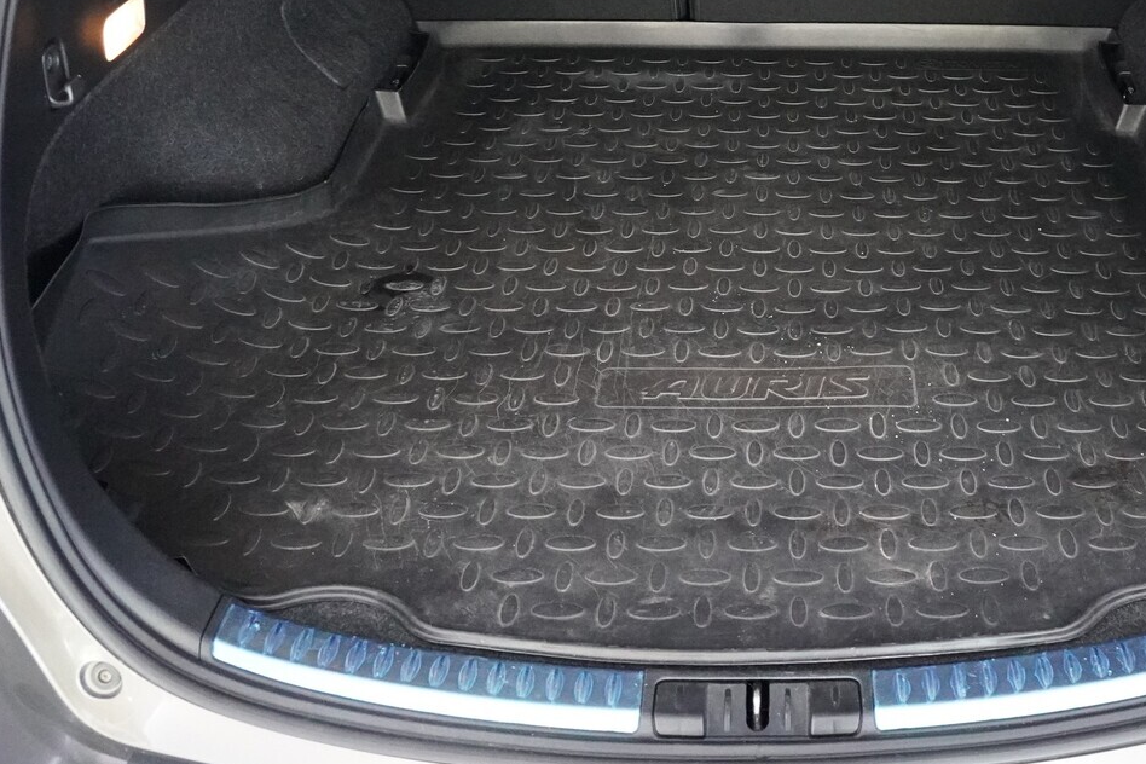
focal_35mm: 41
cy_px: 178
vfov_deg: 31.9
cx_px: 817
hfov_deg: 46.2
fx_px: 1305
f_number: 3.5
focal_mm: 16
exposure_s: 1/50
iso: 6400
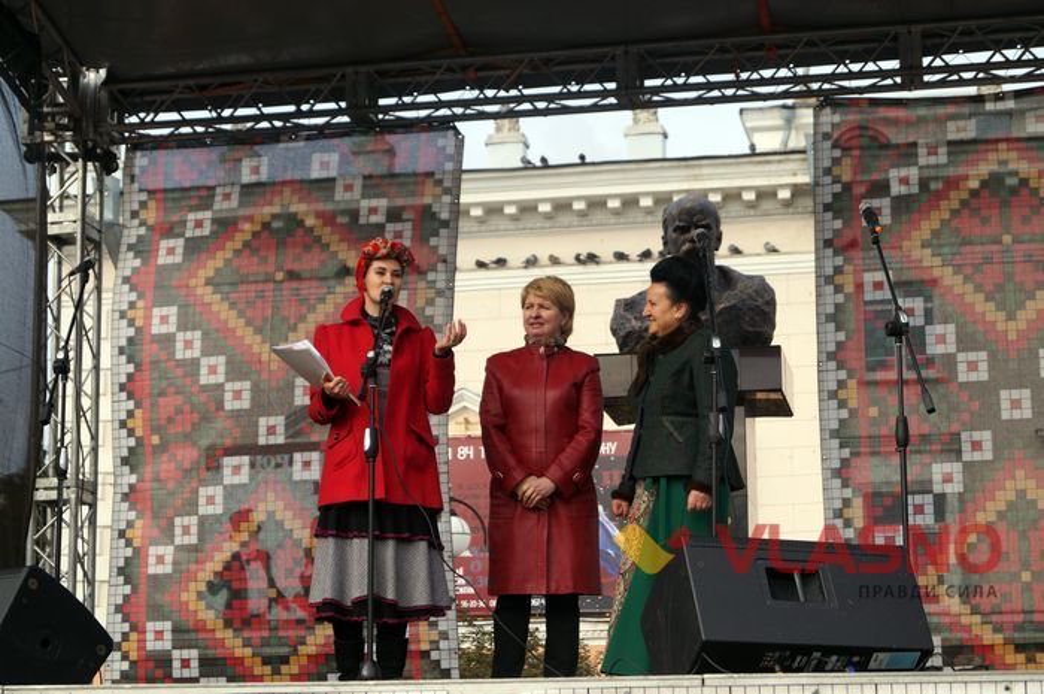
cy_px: 347
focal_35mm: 82
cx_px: 522
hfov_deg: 24.6
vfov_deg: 16.5
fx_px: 2390
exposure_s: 1/160
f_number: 5.6
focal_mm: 55
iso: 100
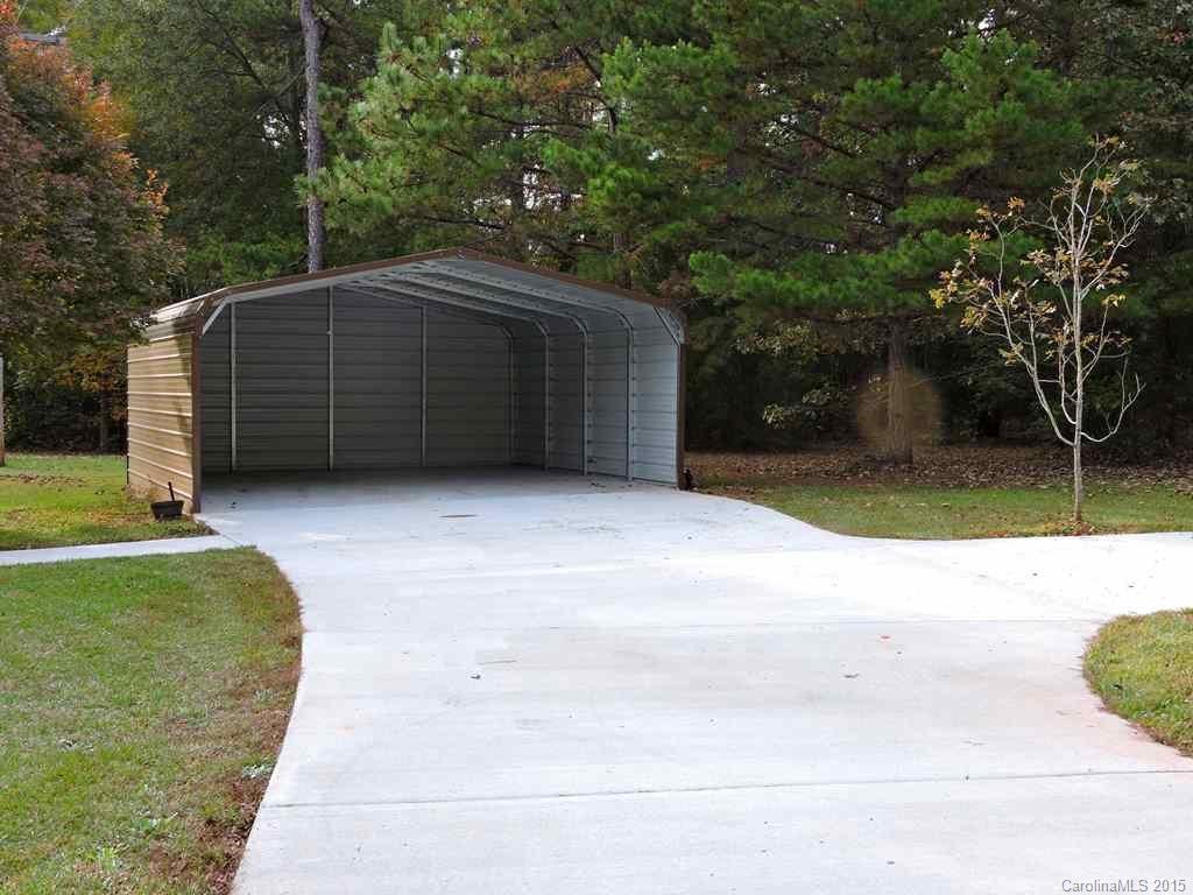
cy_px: 448
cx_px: 596
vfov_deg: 32.2
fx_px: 1551
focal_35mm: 45
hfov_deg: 42.1
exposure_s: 1/125
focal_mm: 8.1
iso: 100
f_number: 4
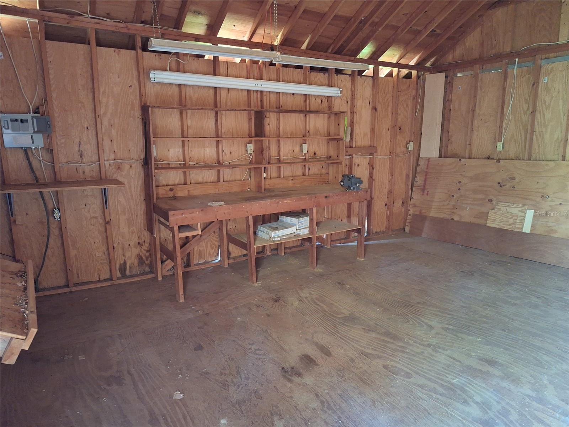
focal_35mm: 23
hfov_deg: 73.9
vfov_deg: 58.9
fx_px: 378
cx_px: 284
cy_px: 214
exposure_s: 1/20
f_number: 1.8
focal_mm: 5.54
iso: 1000
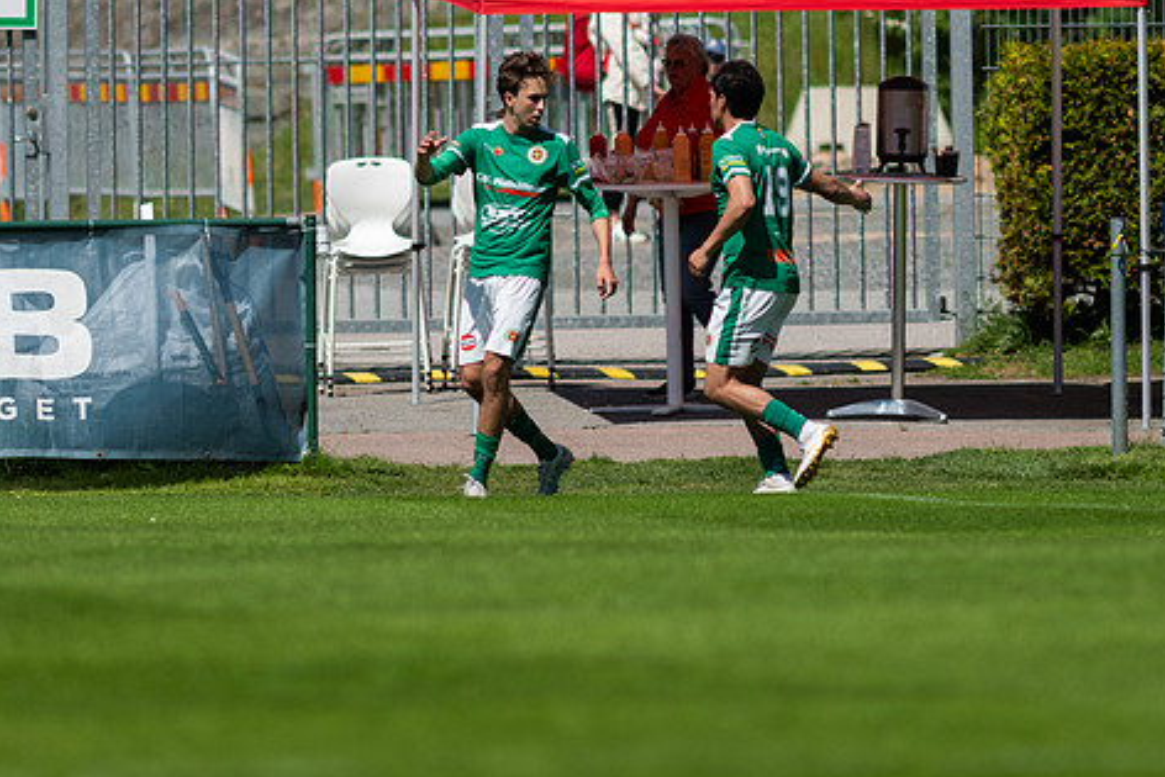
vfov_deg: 1.9
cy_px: 329
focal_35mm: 737
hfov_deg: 2.8
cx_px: 555
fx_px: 23856
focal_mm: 300
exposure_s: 1/2500
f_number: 3.2
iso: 100
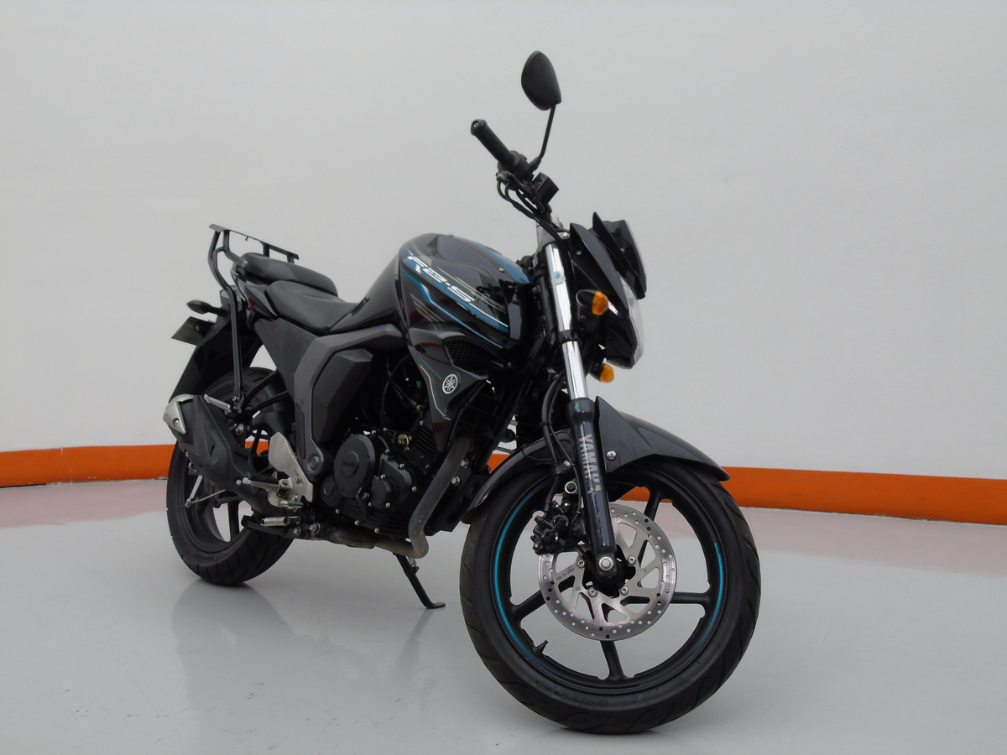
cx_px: 504
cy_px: 378
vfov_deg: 41.8
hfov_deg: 54.0
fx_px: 989
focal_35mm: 34
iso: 100
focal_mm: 6.1
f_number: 3.8
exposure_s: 1/30
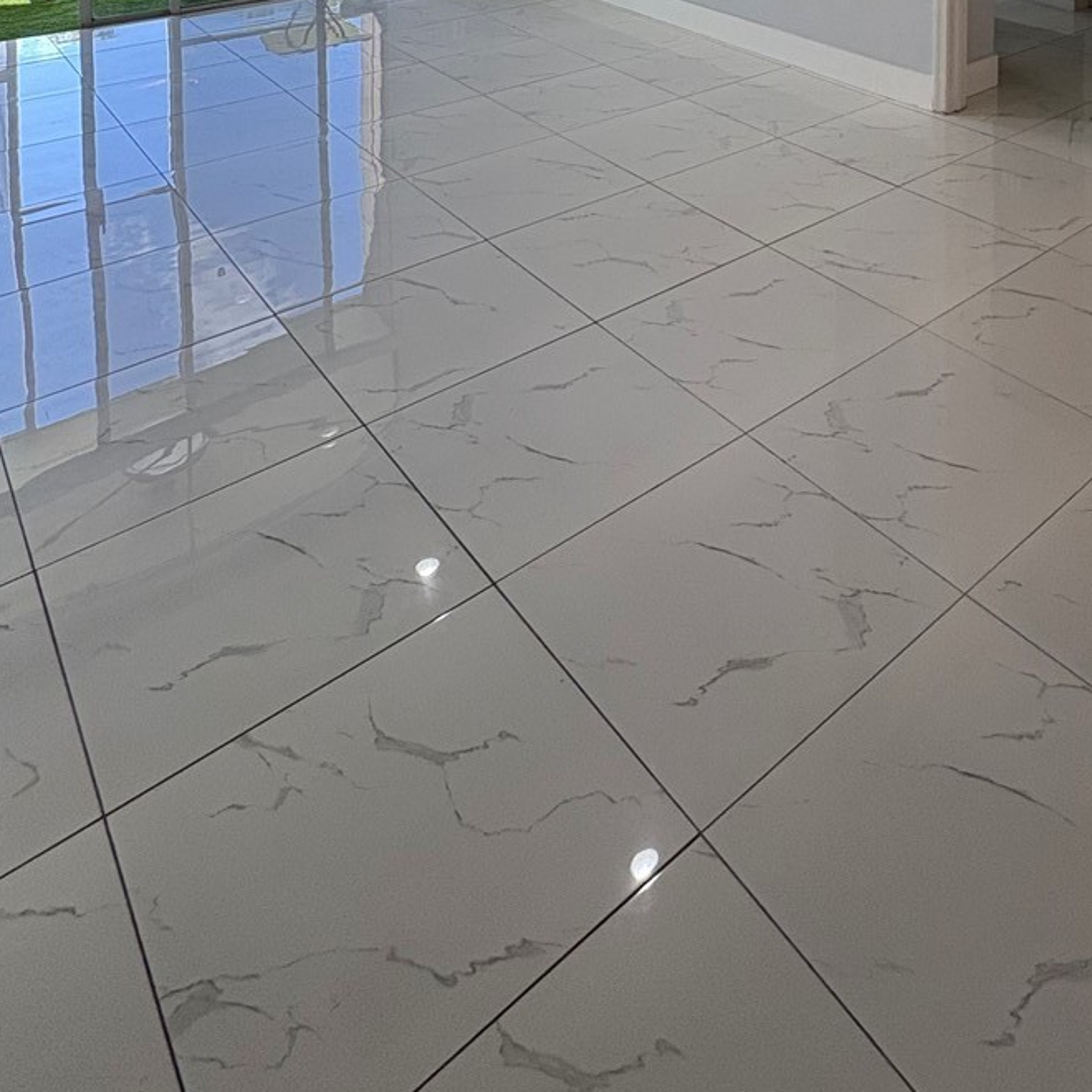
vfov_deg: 39.8
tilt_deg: -2.6
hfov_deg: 52.1
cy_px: -200
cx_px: 797
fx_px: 1071
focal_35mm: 30
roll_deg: -0.5
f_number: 2.2
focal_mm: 2.22
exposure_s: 1/120
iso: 125
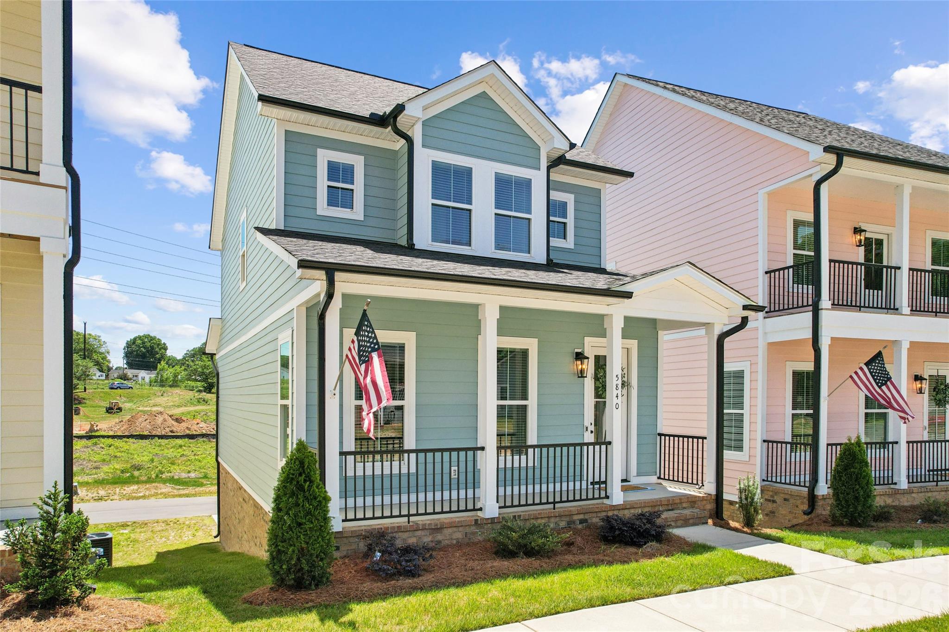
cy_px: 316
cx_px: 474
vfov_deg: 57.2
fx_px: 580
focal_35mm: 22
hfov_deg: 78.6
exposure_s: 1/320
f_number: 2.8
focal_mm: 8.4
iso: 200
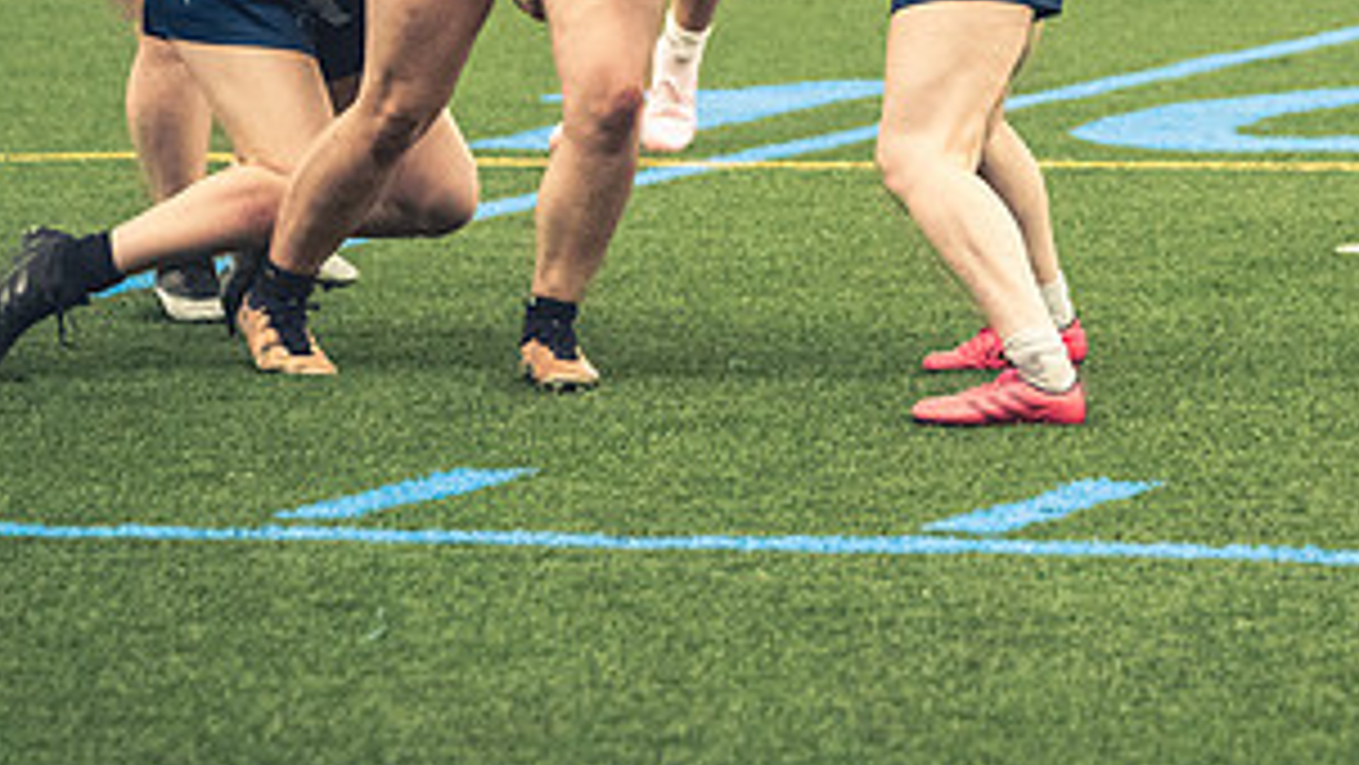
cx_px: 1062
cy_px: 9
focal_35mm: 302
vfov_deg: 4.0
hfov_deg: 7.1
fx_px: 10885
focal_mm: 100
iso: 12800
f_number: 2.8
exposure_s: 1/500
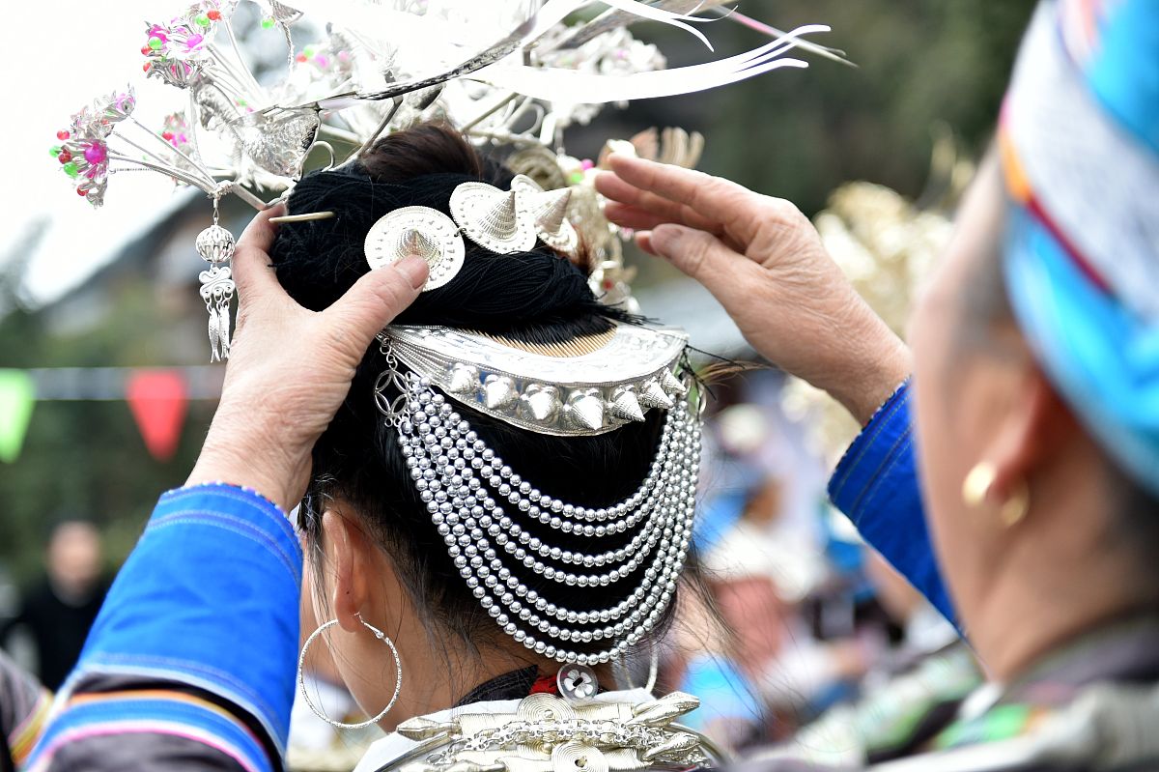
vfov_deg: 24.6
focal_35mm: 55
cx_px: 580
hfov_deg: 36.3
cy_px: 386
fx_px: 1770
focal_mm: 55
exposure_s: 1/640
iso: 1250
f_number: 2.8
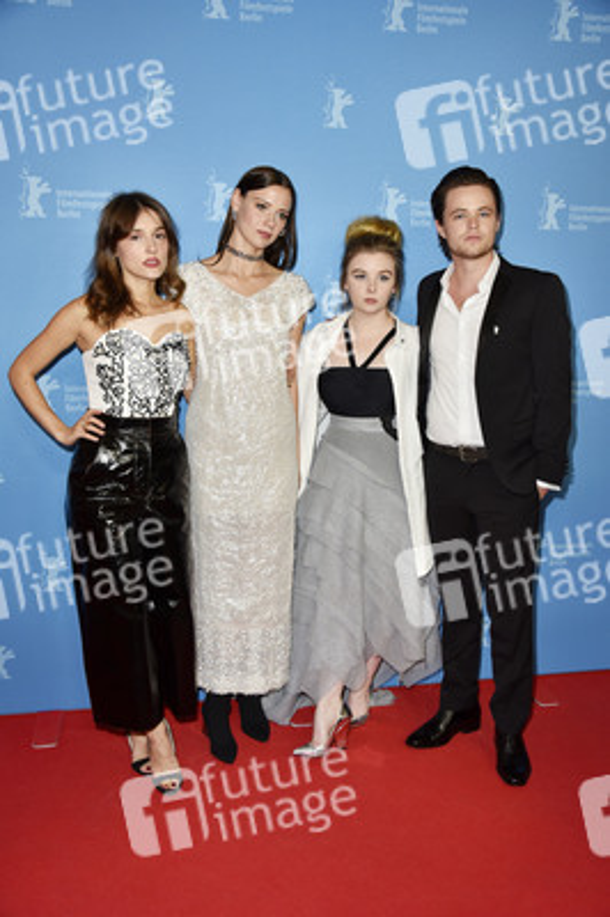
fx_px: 866
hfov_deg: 38.8
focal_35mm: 34
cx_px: 305
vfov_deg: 55.8
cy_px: 458
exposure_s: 1/125
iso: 800
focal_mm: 34
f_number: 5.6
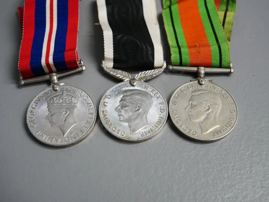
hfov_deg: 38.2
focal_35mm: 50
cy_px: 101
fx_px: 389
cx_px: 134
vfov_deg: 29.1
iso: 1600
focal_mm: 25
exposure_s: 1/100
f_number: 4.5
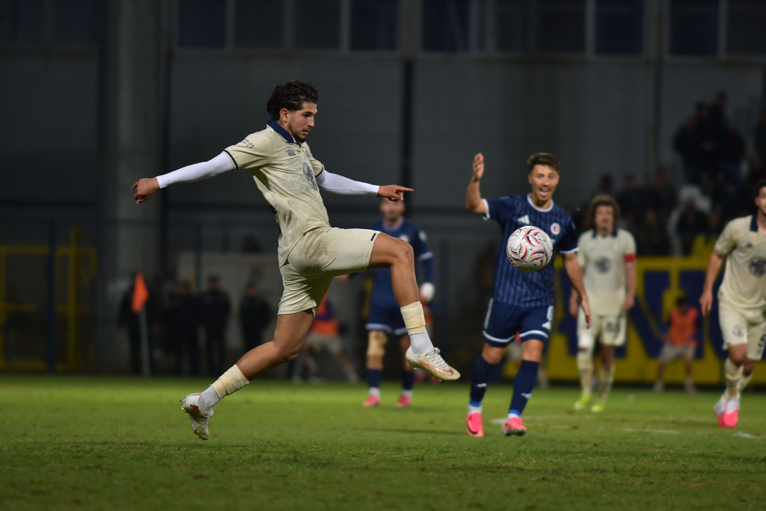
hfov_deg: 5.9
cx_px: 417
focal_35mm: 352
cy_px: 250
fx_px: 7489
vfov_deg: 3.9
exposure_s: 1/1000
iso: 1000
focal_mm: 300
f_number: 4
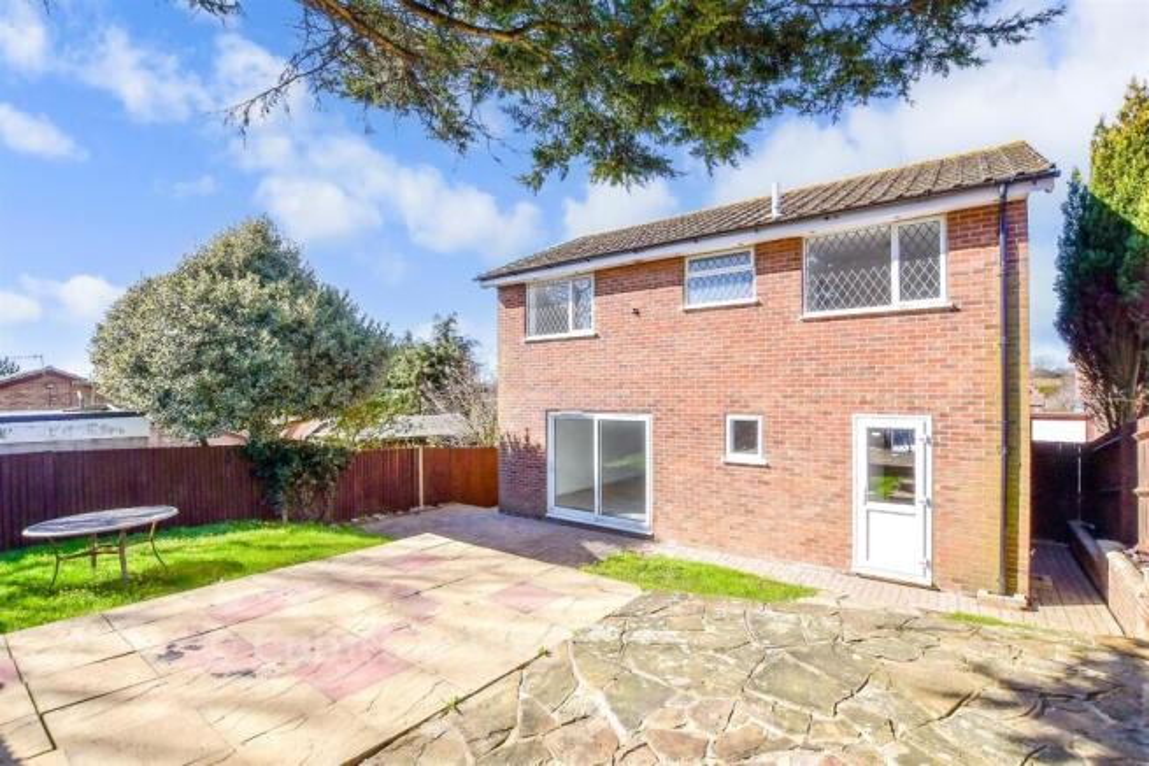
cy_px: 383
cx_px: 574
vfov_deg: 77.4
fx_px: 479
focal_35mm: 15
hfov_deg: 100.4
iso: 320
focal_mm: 10
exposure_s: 1/640
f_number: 8
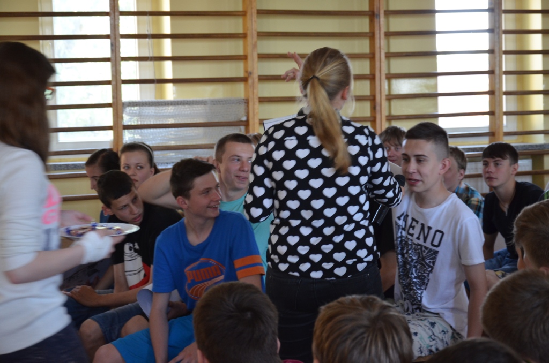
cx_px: 274
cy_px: 182
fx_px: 1187
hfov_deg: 26.0
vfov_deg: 17.4
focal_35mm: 78
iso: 800
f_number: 5
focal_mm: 52
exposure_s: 1/50
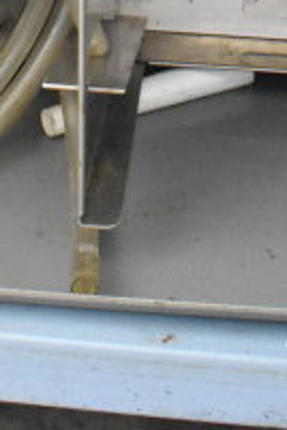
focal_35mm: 123
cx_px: 54
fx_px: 1471
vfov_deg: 15.4
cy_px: -215
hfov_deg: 11.1
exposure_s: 1/30
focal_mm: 18
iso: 8000
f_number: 3.5
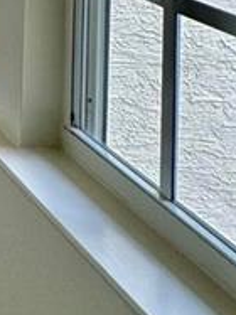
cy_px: -140
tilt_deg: -3.7
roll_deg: +1.7
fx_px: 819
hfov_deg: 12.2
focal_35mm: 90
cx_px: -366
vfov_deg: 19.4
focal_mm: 2.22
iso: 80
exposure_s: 1/120
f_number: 2.2
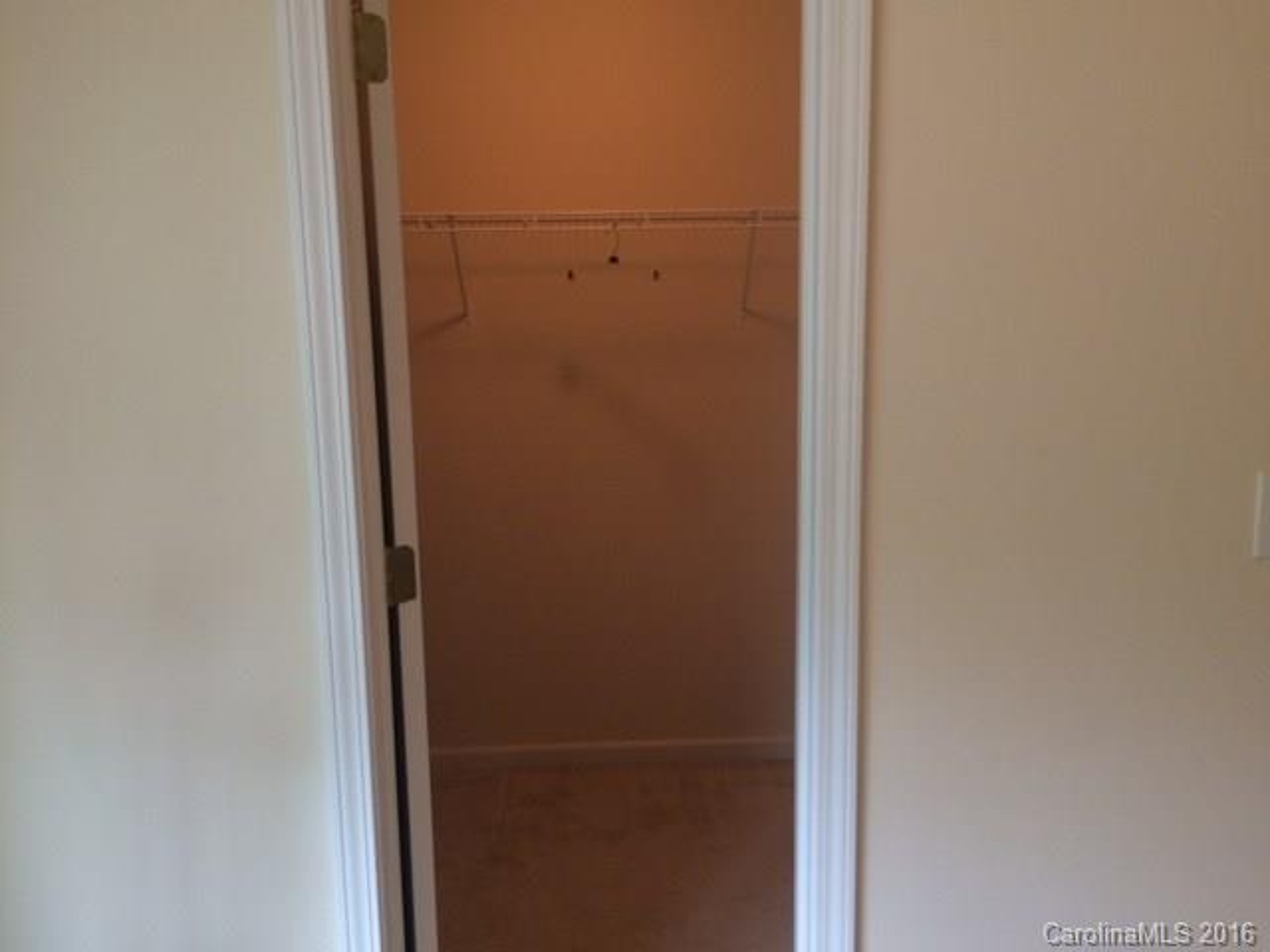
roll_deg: +0.6
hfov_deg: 61.7
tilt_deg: -10.5
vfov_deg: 48.2
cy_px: 476
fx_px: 1064
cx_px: 635
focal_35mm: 29
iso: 125
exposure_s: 1/30
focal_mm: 4.15
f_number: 2.2
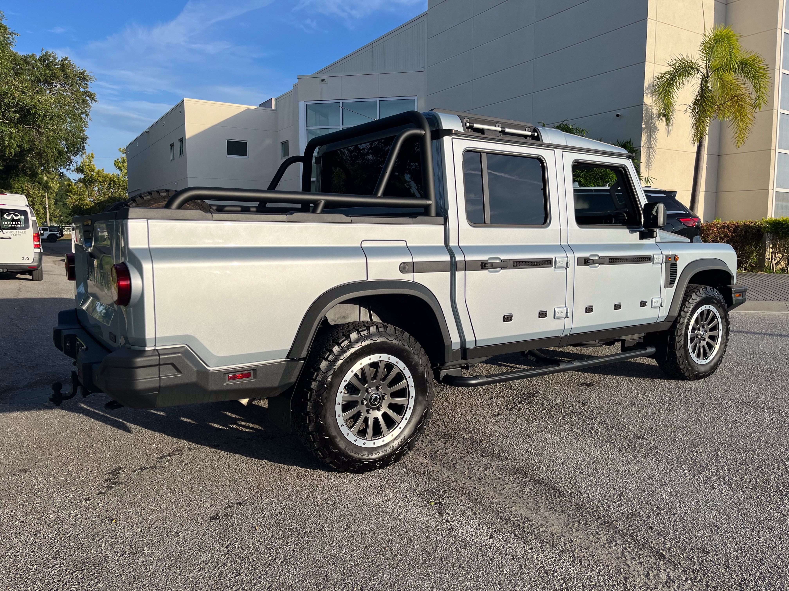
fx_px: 593
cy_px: 296
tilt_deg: -6.5
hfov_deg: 67.3
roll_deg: -0.4
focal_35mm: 26
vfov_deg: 53.1
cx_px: 394
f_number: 1.6
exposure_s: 1/3311
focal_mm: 5.1
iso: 50
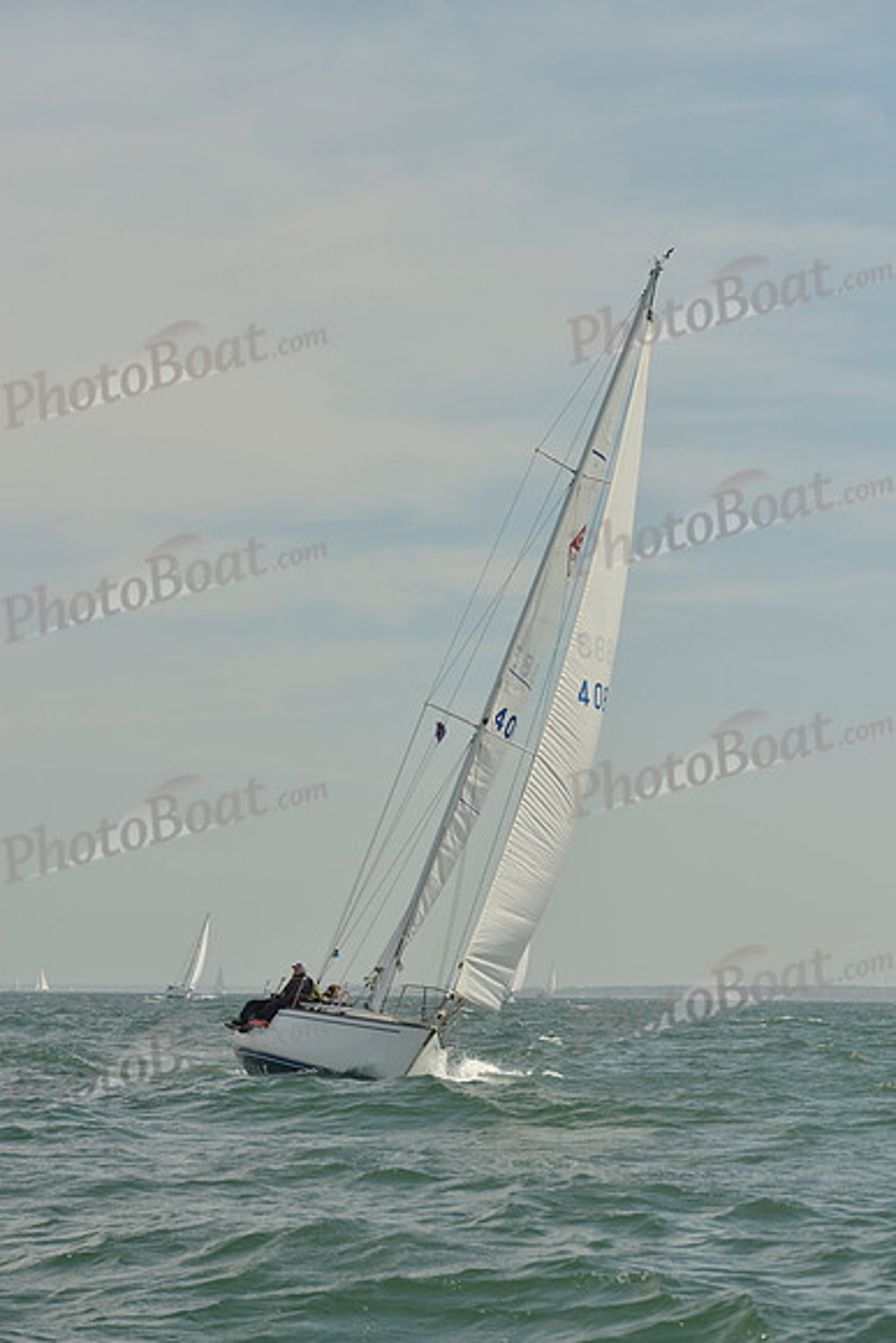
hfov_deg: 15.9
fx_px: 3209
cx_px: 448
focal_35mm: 86
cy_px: 672
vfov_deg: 23.6
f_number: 8
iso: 200
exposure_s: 1/1250
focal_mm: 86
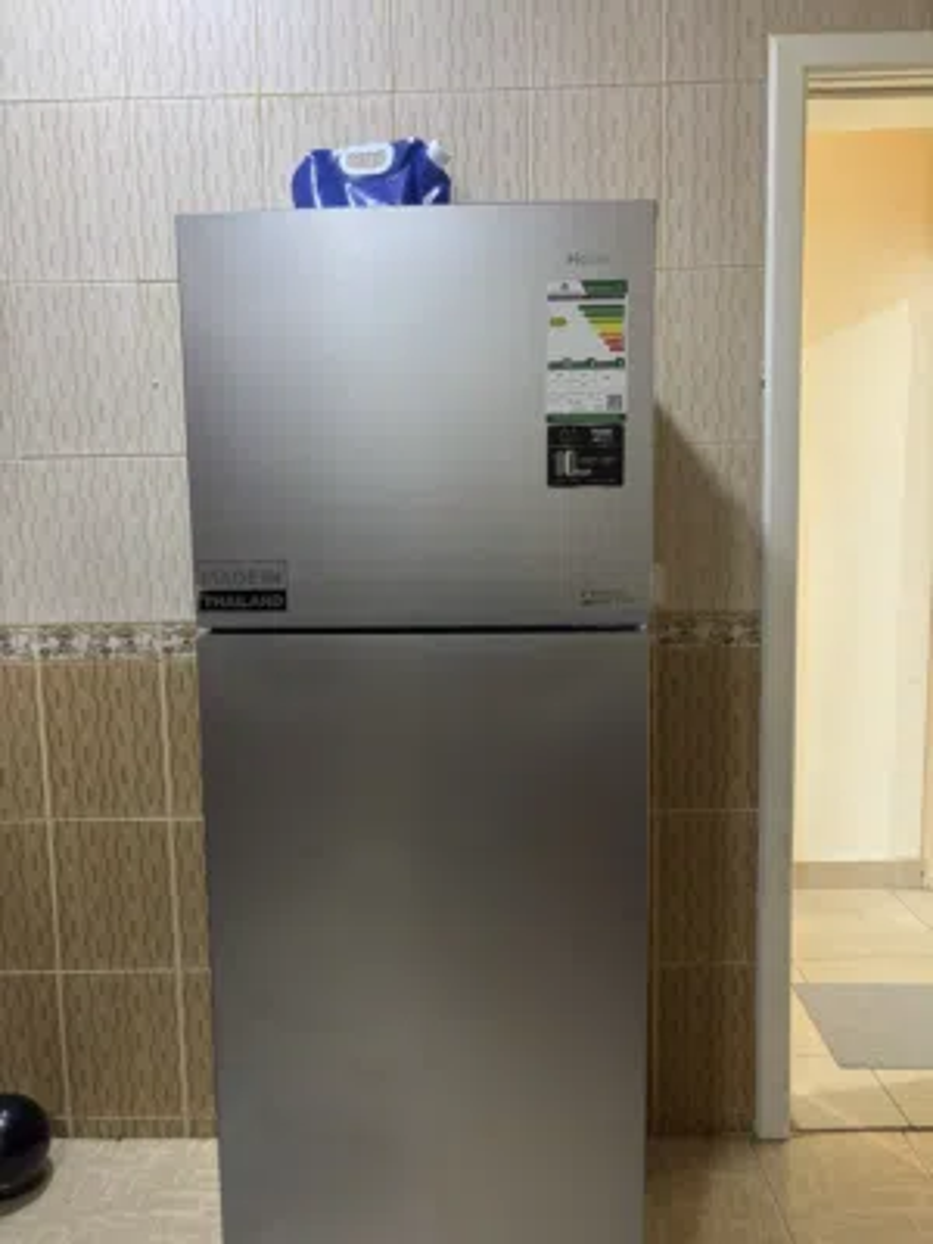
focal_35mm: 26
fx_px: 934
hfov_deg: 53.1
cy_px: 622
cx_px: 466
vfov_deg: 67.3
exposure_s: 1/60
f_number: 1.6
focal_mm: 5.96
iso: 500
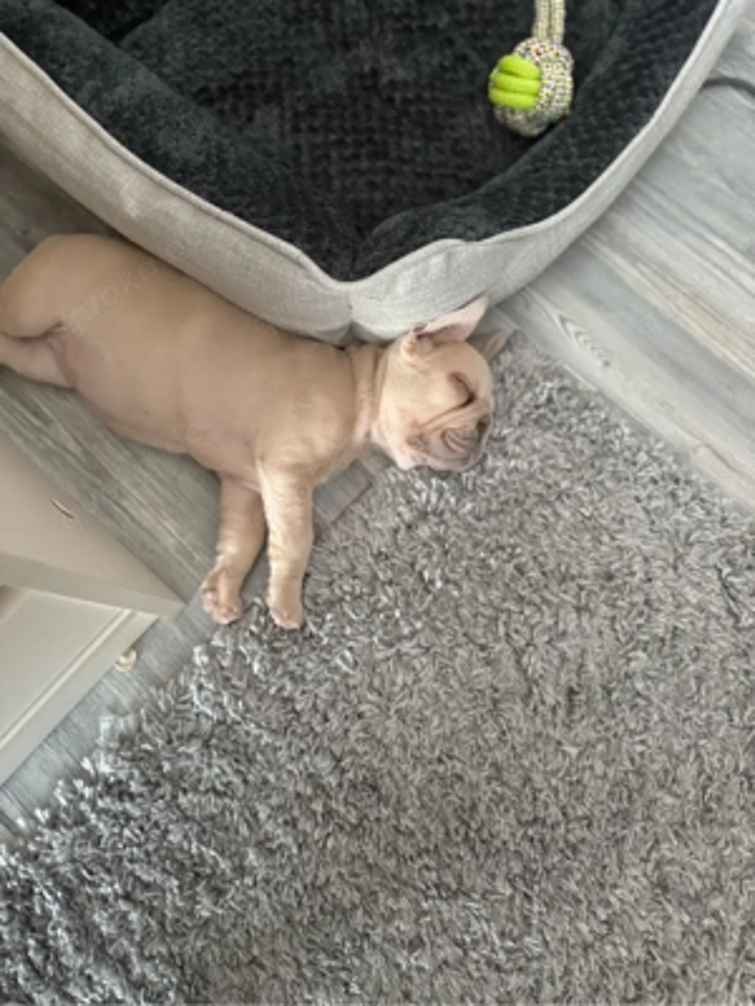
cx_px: 378
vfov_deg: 71.6
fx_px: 698
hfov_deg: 56.8
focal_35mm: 24
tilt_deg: -77.5
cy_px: 503
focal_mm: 6.76
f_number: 1.78
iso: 1000
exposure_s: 1/37
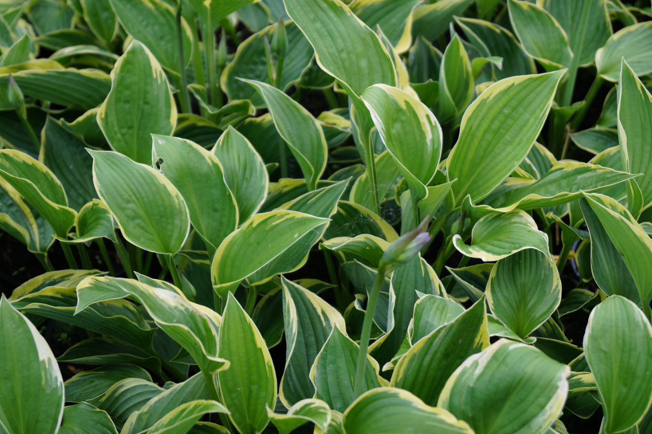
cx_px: 329
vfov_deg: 16.3
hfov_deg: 24.3
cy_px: 216
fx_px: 1512
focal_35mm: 84
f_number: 5.6
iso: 200
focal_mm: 55
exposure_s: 1/100
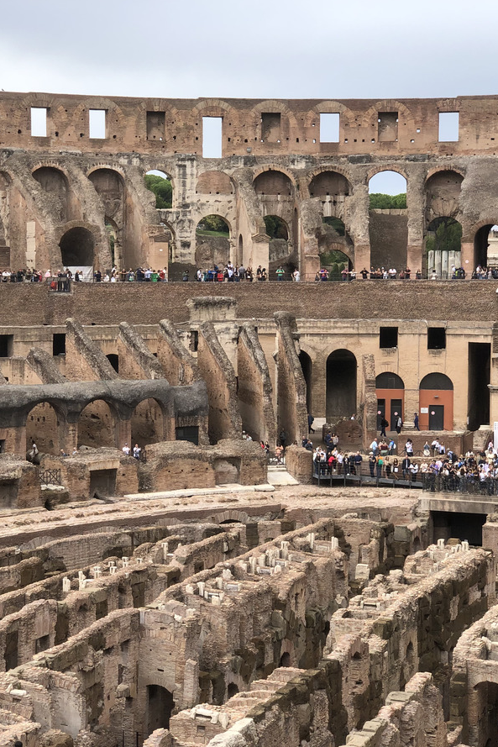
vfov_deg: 27.7
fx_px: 1514
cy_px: 372
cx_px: 180
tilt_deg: -3.7
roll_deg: +0.5
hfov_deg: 18.6
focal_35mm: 73
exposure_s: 1/486
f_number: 2.4
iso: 16
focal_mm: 6
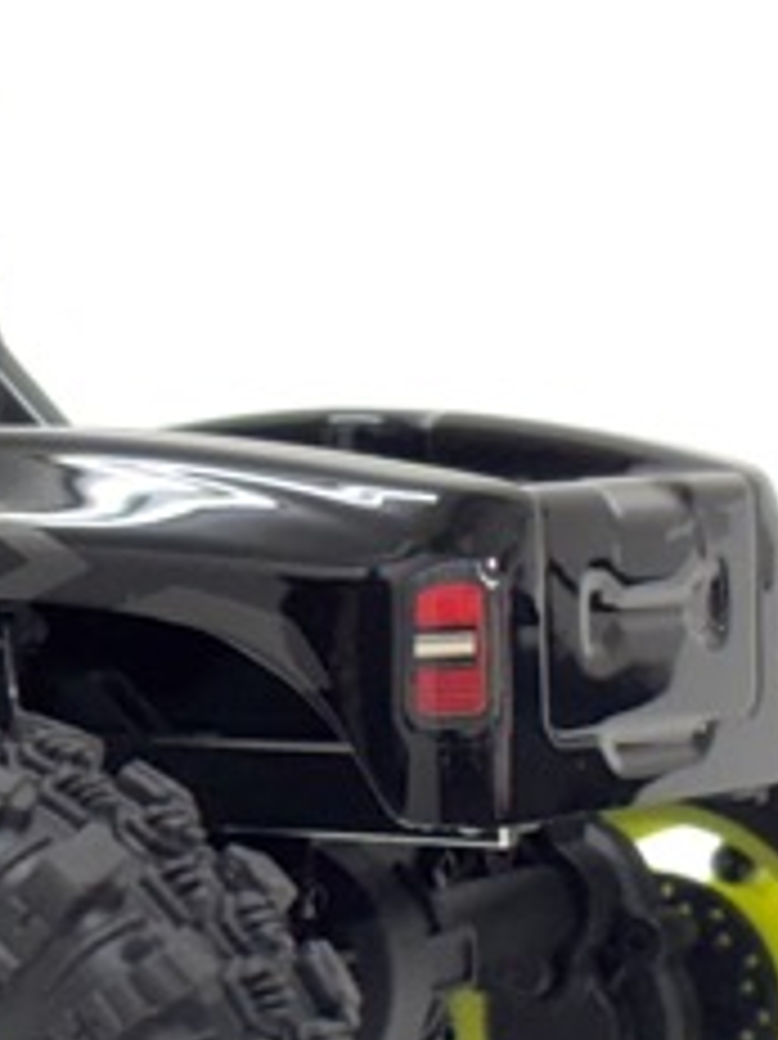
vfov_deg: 10.9
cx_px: -562
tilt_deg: -8.3
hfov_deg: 8.0
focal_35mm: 180
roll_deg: +0.2
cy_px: 936
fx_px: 5399
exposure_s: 1/100
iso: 64
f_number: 1.6
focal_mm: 5.96
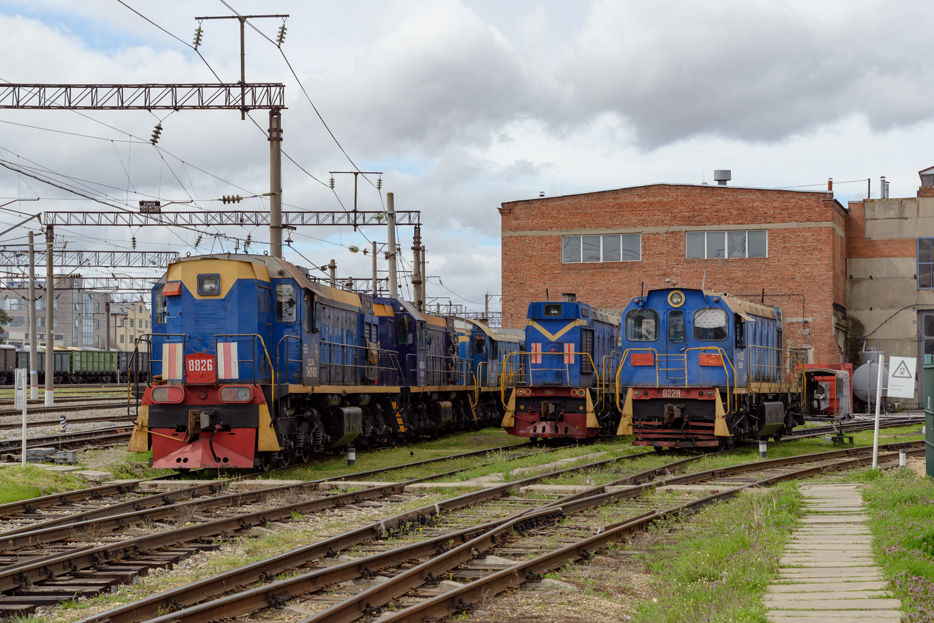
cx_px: 467
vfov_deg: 20.9
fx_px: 1686
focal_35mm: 65
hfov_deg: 31.0
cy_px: 312
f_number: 7.1
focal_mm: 65
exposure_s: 1/500
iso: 200
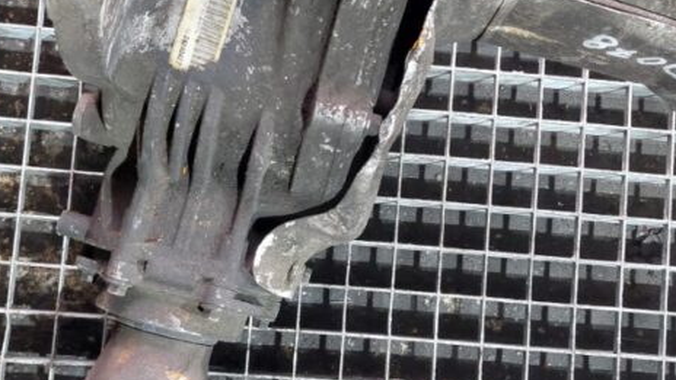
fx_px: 842
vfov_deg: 25.4
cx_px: 325
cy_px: 214
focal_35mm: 47
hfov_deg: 43.7
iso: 500
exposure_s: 1/25
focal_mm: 5.23
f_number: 1.8
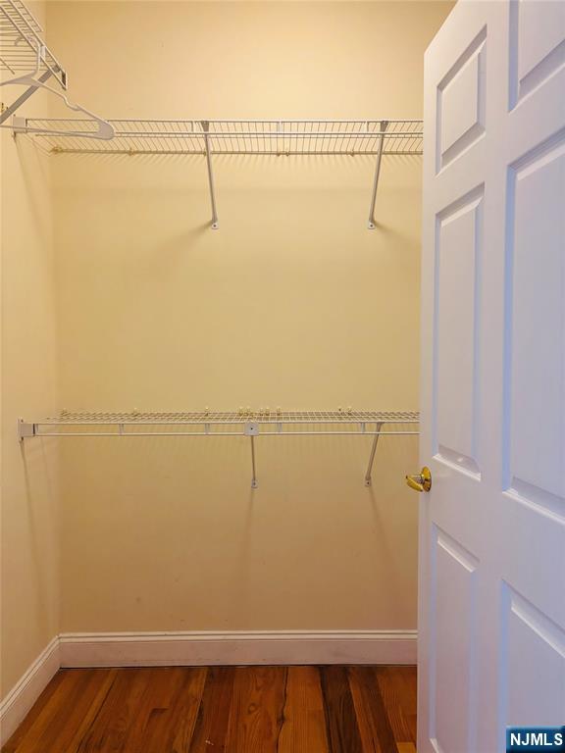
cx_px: 282
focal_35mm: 26
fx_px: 566
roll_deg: +0.1
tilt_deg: -2.6
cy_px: 376
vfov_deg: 67.3
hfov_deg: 53.1
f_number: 1.6
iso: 400
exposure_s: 1/60
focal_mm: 5.96
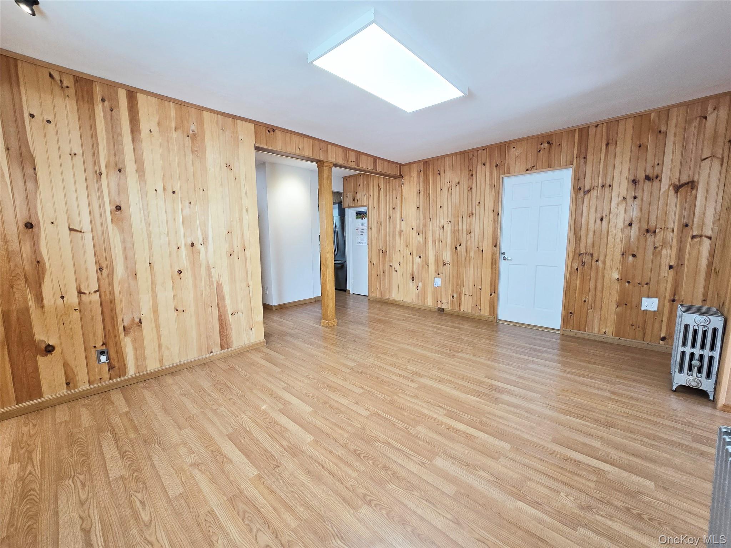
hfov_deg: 106.2
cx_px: 366
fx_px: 275
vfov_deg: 89.9
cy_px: 274
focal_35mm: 13
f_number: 2.2
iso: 64
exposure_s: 1/60
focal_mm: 2.2
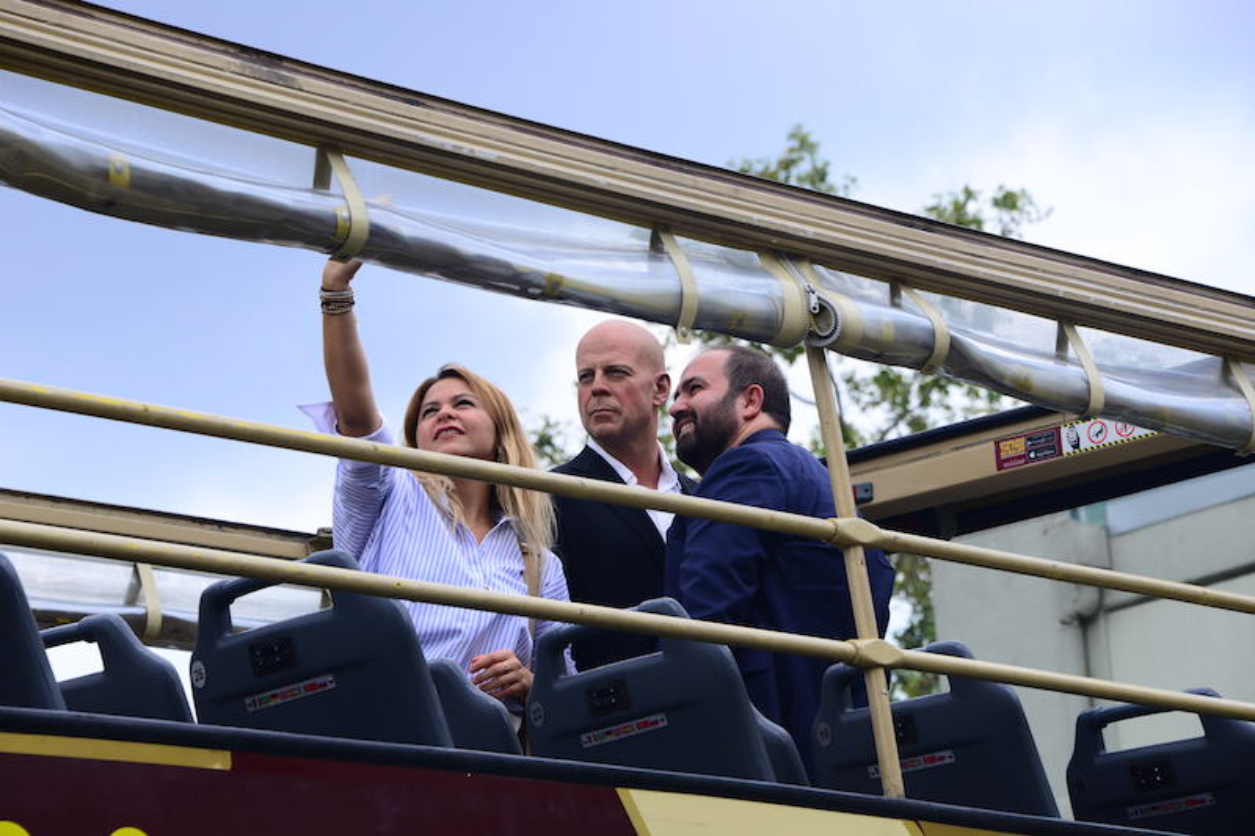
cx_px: 628
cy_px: 418
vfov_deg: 9.1
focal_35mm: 150
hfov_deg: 13.7
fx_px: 5228
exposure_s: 1/250
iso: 500
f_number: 8
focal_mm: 150
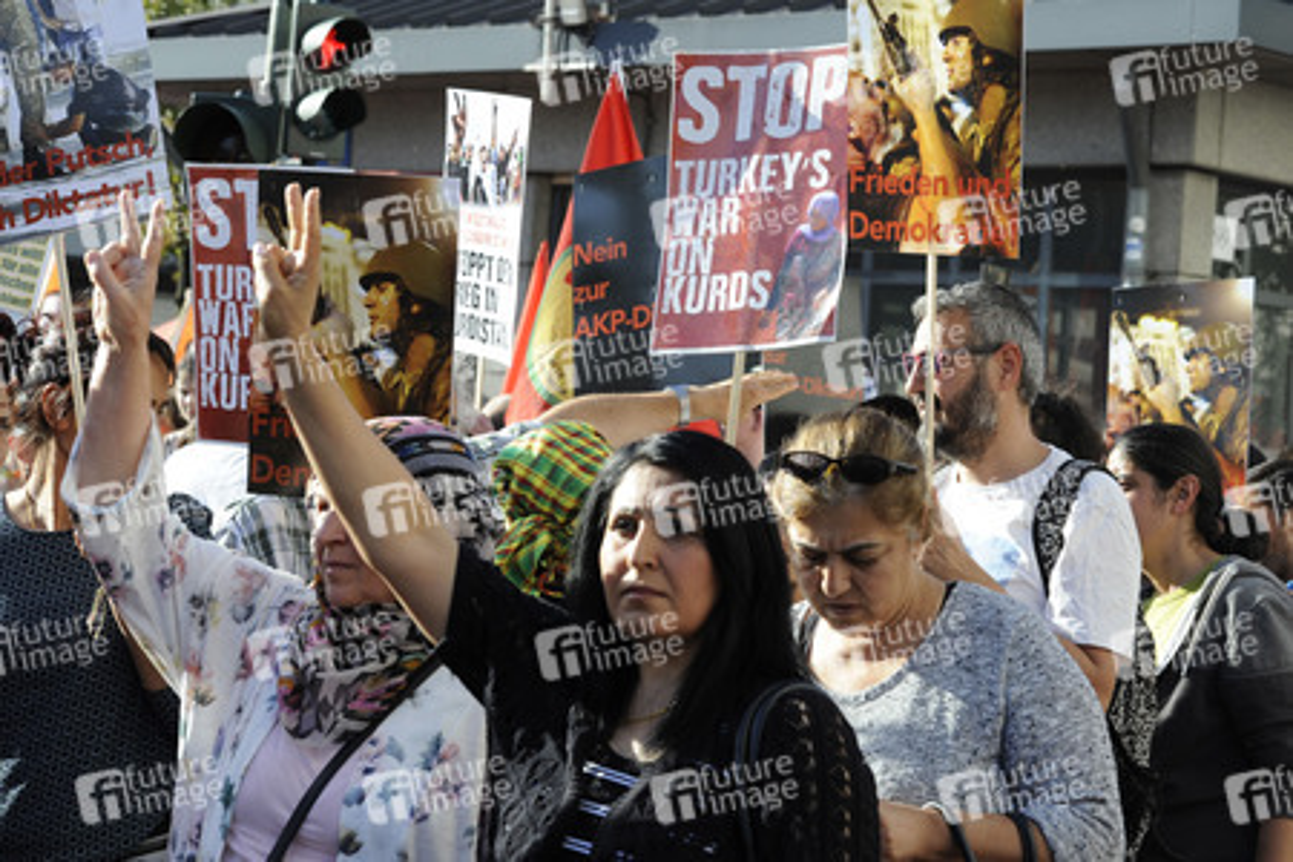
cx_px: 646
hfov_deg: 23.6
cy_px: 431
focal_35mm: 86
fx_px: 3089
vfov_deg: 15.9
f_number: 8
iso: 200
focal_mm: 86
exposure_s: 1/160
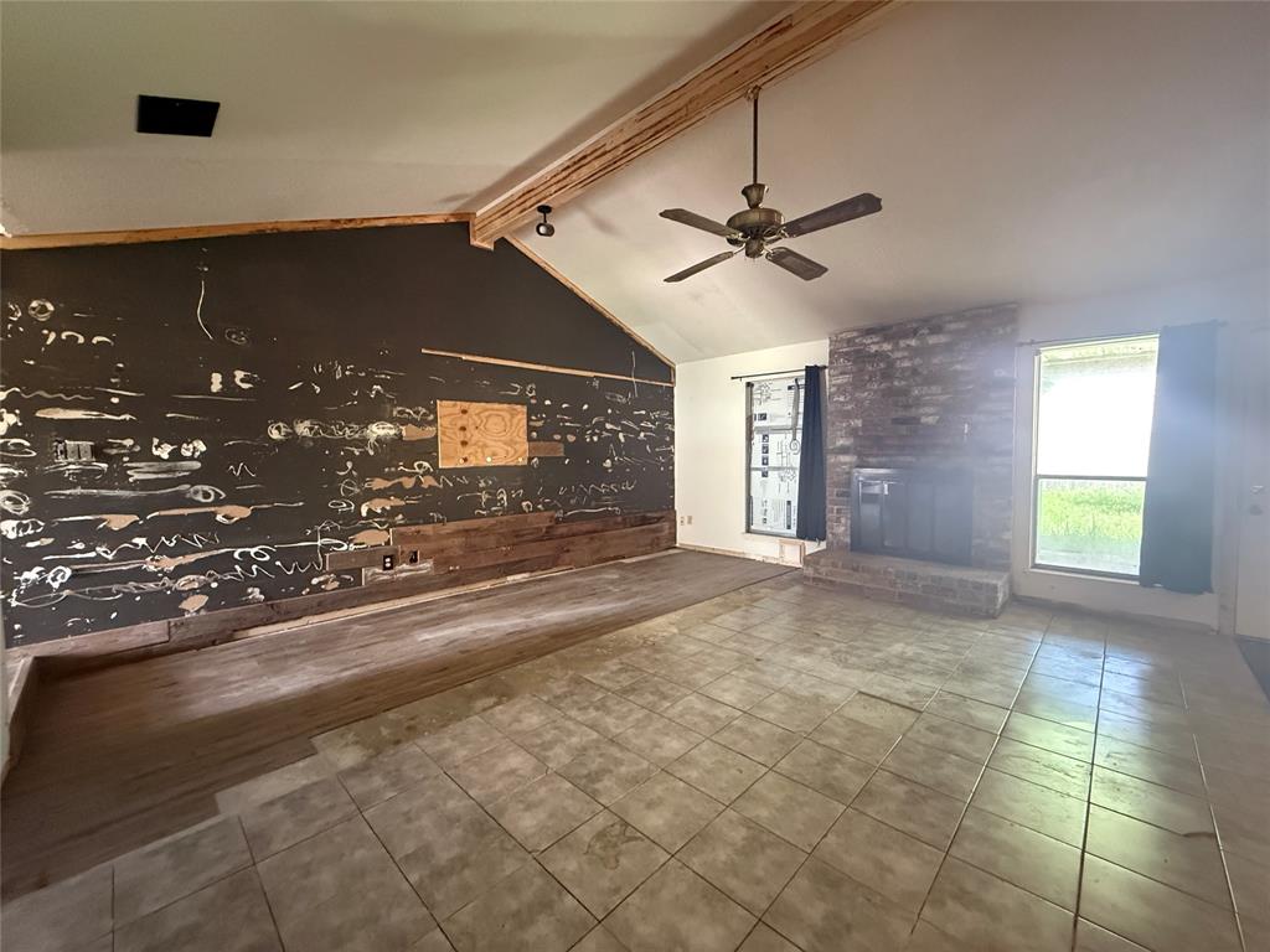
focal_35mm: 14
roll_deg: +0.2
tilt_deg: -2.6
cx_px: 635
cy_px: 476
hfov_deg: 102.1
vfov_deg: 85.7
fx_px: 514
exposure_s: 1/40
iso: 1000
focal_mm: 2.22
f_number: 2.2
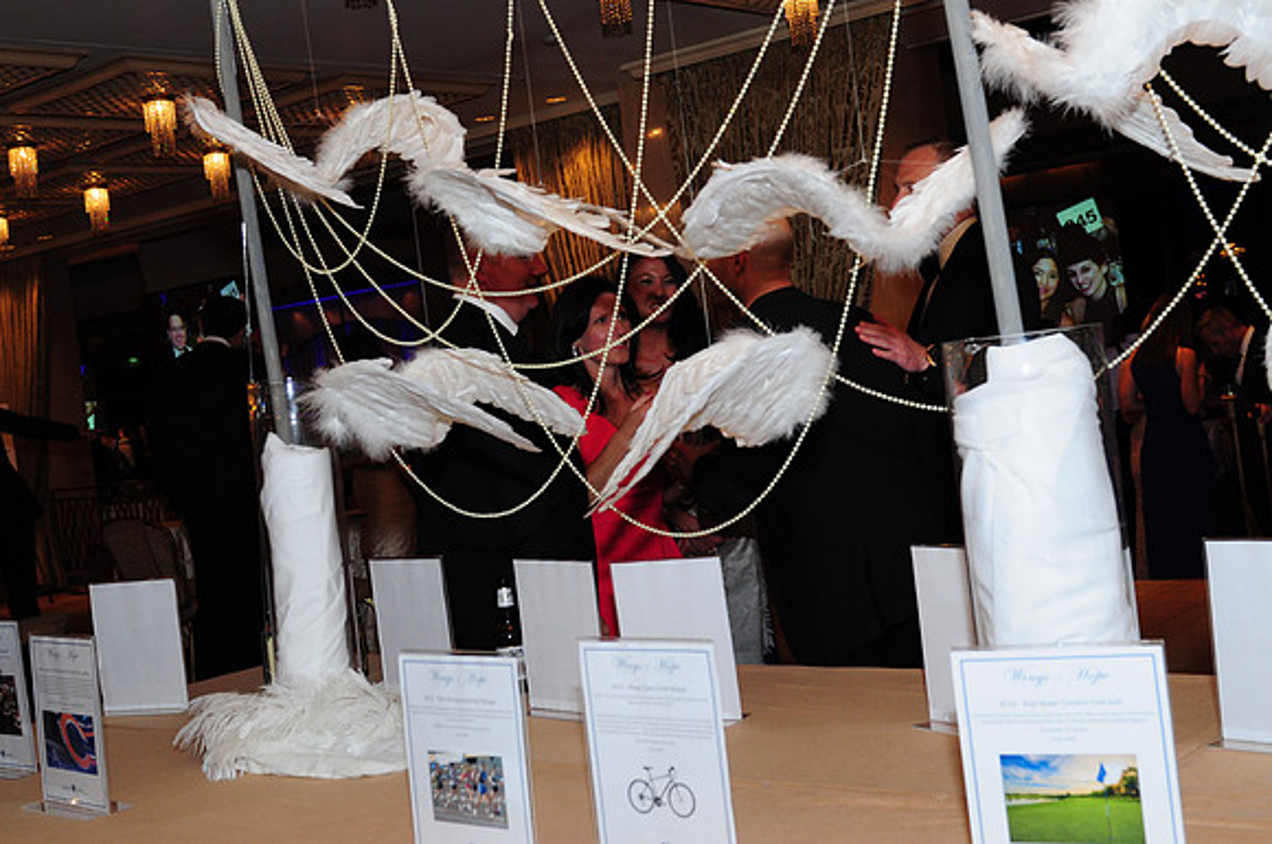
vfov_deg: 28.0
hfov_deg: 41.2
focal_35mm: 48
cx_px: 636
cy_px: 422
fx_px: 1694
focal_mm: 32
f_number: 5.6
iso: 640
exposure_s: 1/60
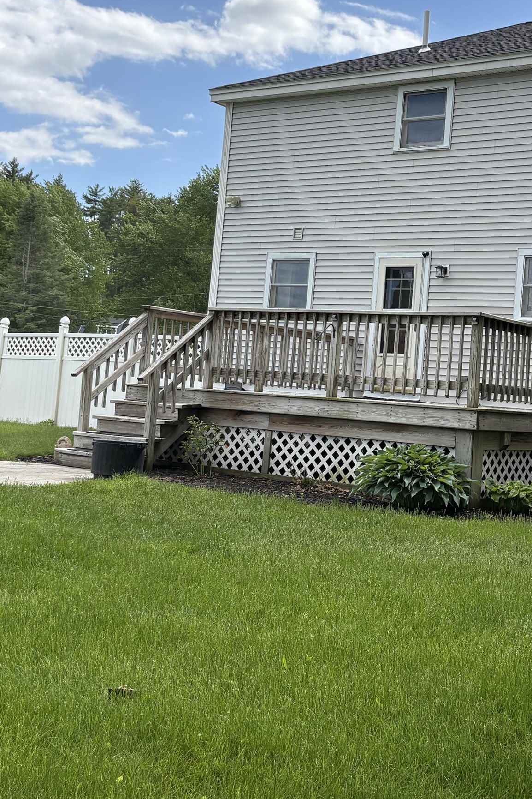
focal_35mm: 48
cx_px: 450
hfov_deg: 27.3
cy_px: 315
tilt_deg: +4.6
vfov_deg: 40.9
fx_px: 1064
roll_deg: -2.9
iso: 64
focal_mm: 5.96
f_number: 1.6
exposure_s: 1/2985
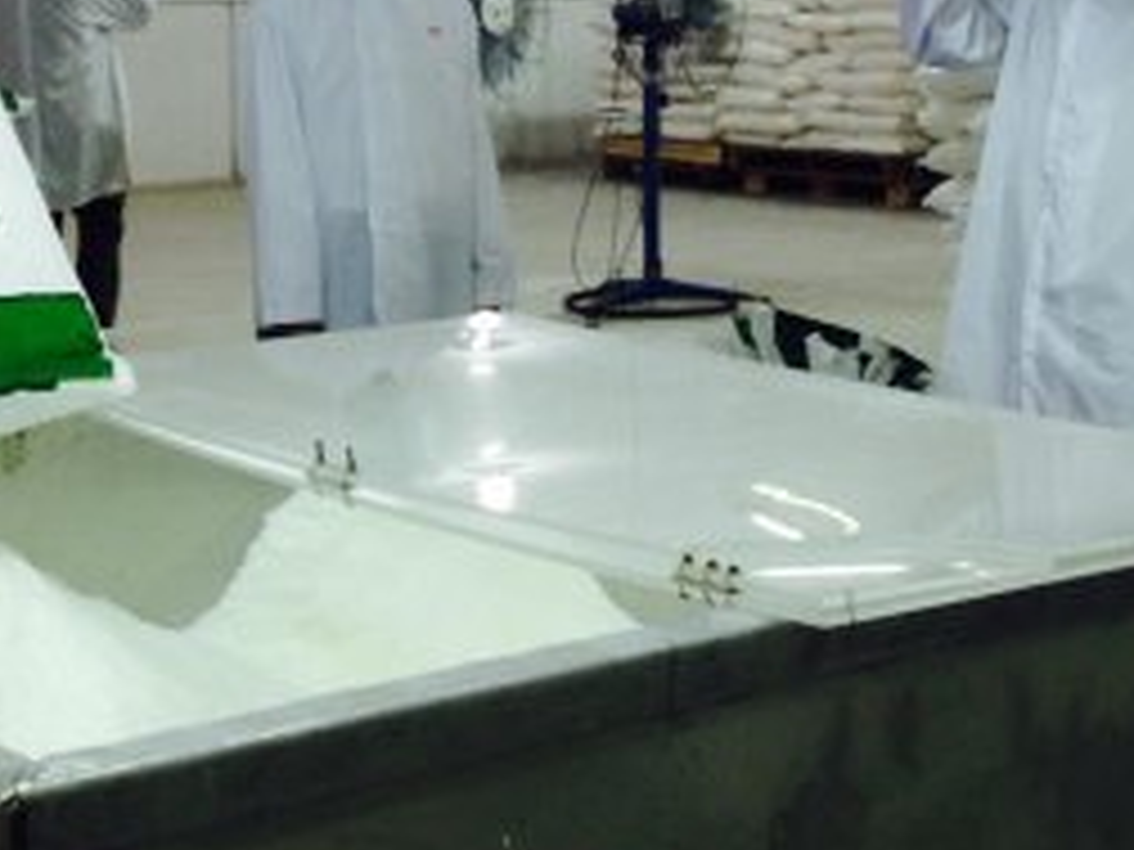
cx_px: 700
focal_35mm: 87
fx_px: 2850
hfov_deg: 22.5
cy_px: 67
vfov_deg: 16.7
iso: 64
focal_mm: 4.12
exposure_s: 1/20
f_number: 2.4
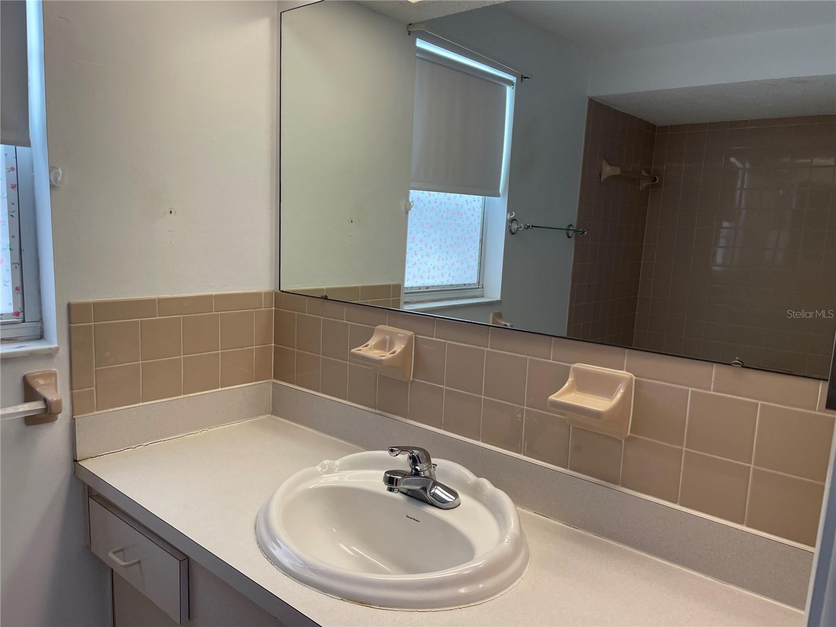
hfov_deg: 67.3
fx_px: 628
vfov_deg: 53.1
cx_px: 418
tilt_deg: -9.2
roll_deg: -2.8
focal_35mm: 26
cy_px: 314
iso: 100
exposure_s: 1/120
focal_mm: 4.2
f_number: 1.6
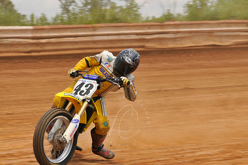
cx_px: 124
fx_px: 1290
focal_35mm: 188
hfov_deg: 11.0
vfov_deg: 7.3
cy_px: 82
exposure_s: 1/400
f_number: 9
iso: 200
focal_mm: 125
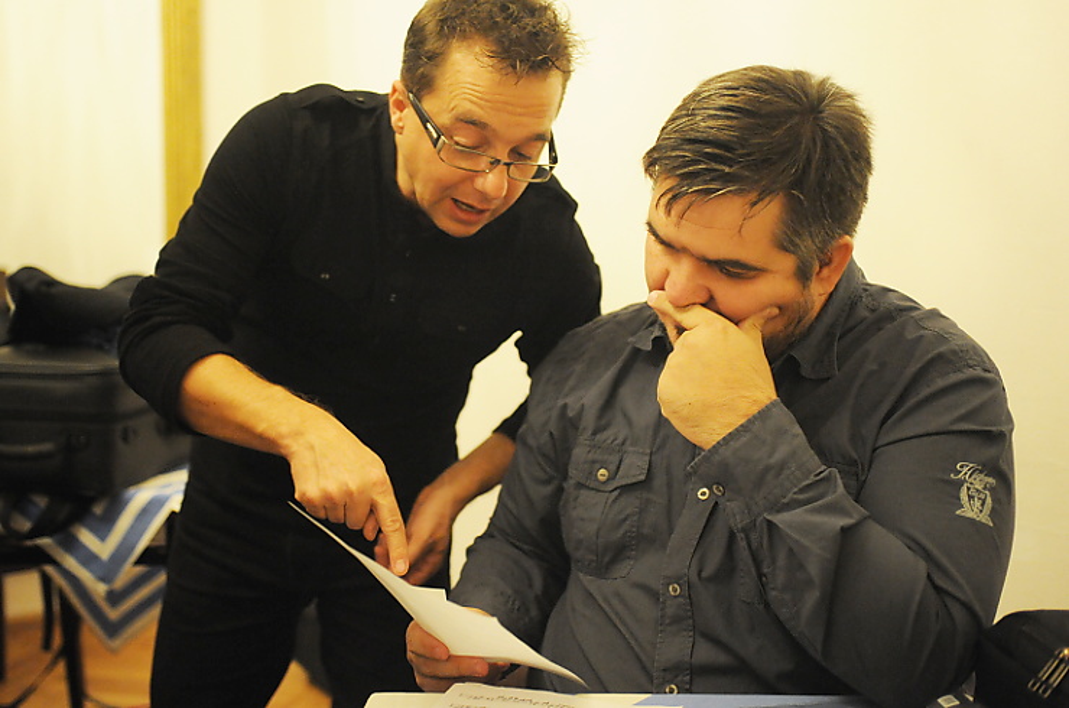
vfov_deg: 30.4
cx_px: 534
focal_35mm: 44
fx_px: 1304
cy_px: 354
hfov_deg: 44.6
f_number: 2.8
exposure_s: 1/80
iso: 5000
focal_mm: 44
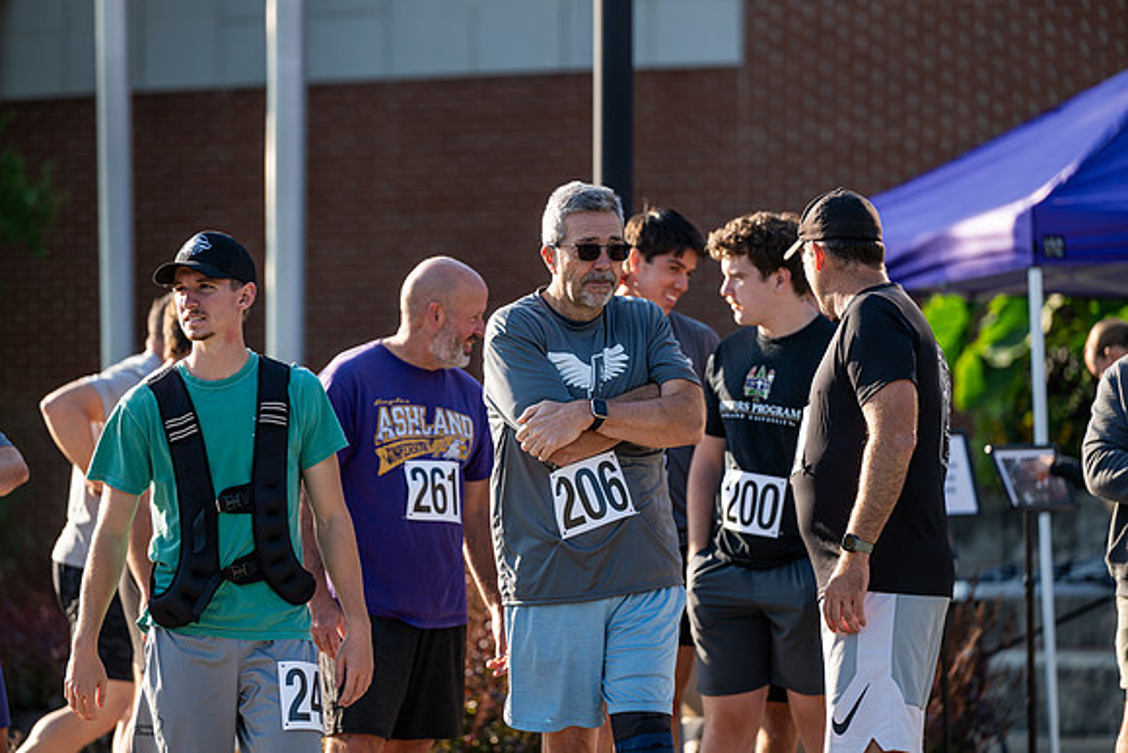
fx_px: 6268
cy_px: 376
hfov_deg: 10.3
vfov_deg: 6.9
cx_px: 564
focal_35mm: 200
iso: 125
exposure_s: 1/400
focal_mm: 200
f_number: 3.5
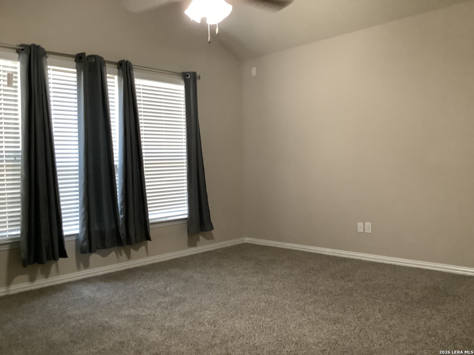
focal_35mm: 31
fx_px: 424
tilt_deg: -3.1
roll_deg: +0.1
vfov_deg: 45.4
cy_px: 178
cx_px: 237
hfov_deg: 58.4
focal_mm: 3.3
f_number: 2.4
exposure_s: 1/40
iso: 320
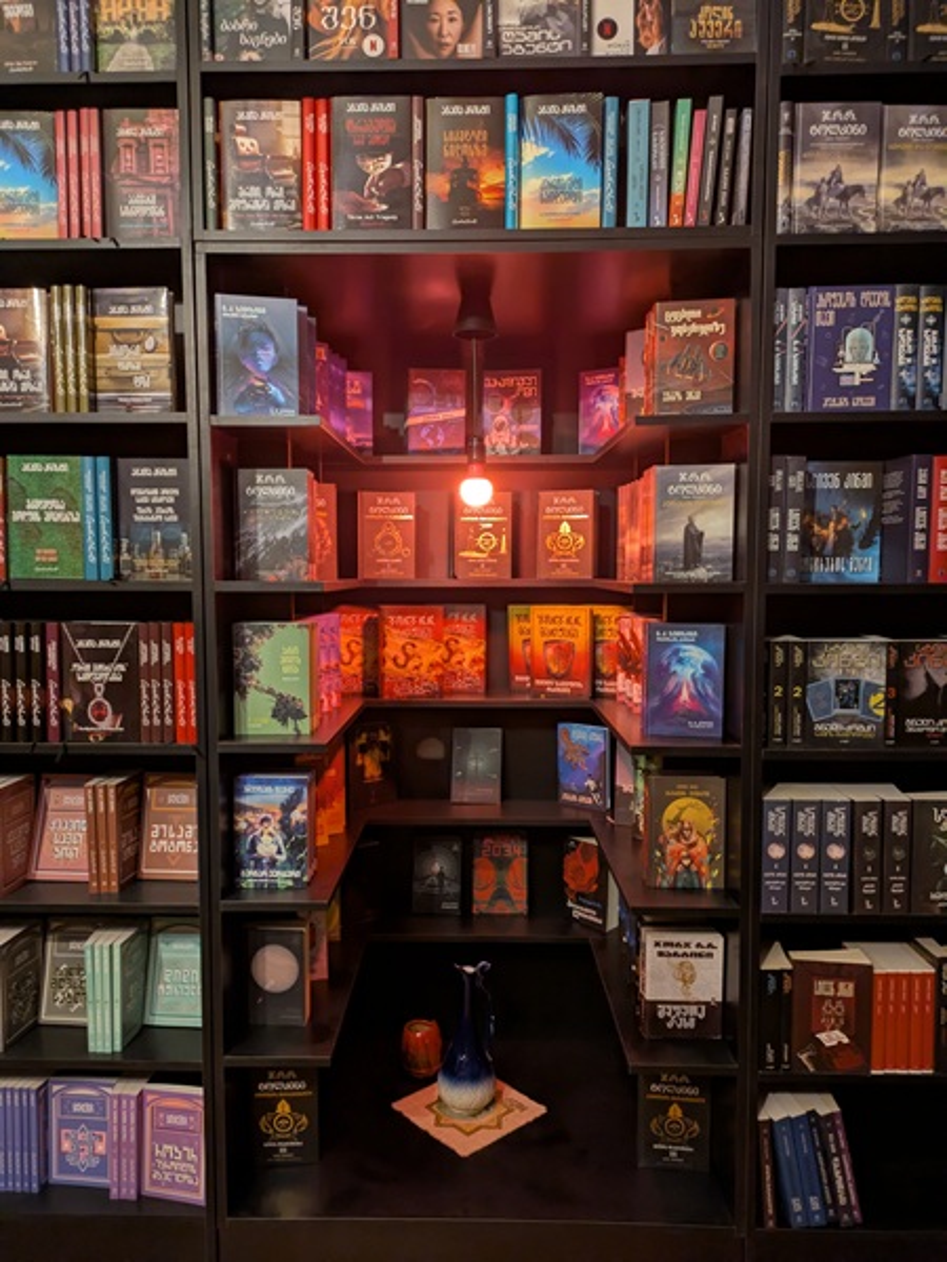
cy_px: 631
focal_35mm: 25
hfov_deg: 54.9
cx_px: 474
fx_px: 912
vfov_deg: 69.4
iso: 302
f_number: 1.89
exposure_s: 1/25
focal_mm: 5.43
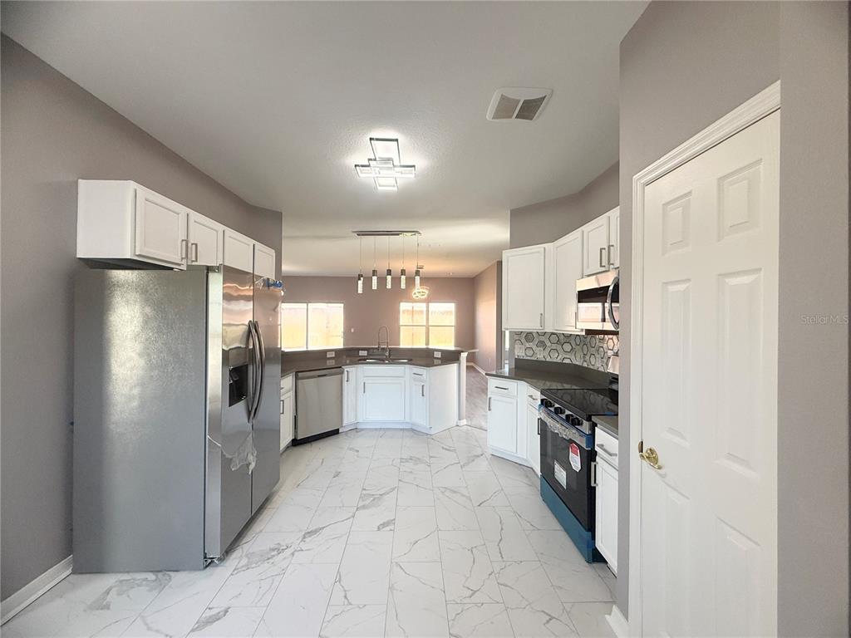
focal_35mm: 14
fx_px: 344
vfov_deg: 85.7
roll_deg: -0.3
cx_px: 426
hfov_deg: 102.1
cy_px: 319
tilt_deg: +0.4
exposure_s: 1/120
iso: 200
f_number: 2.2
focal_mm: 2.22
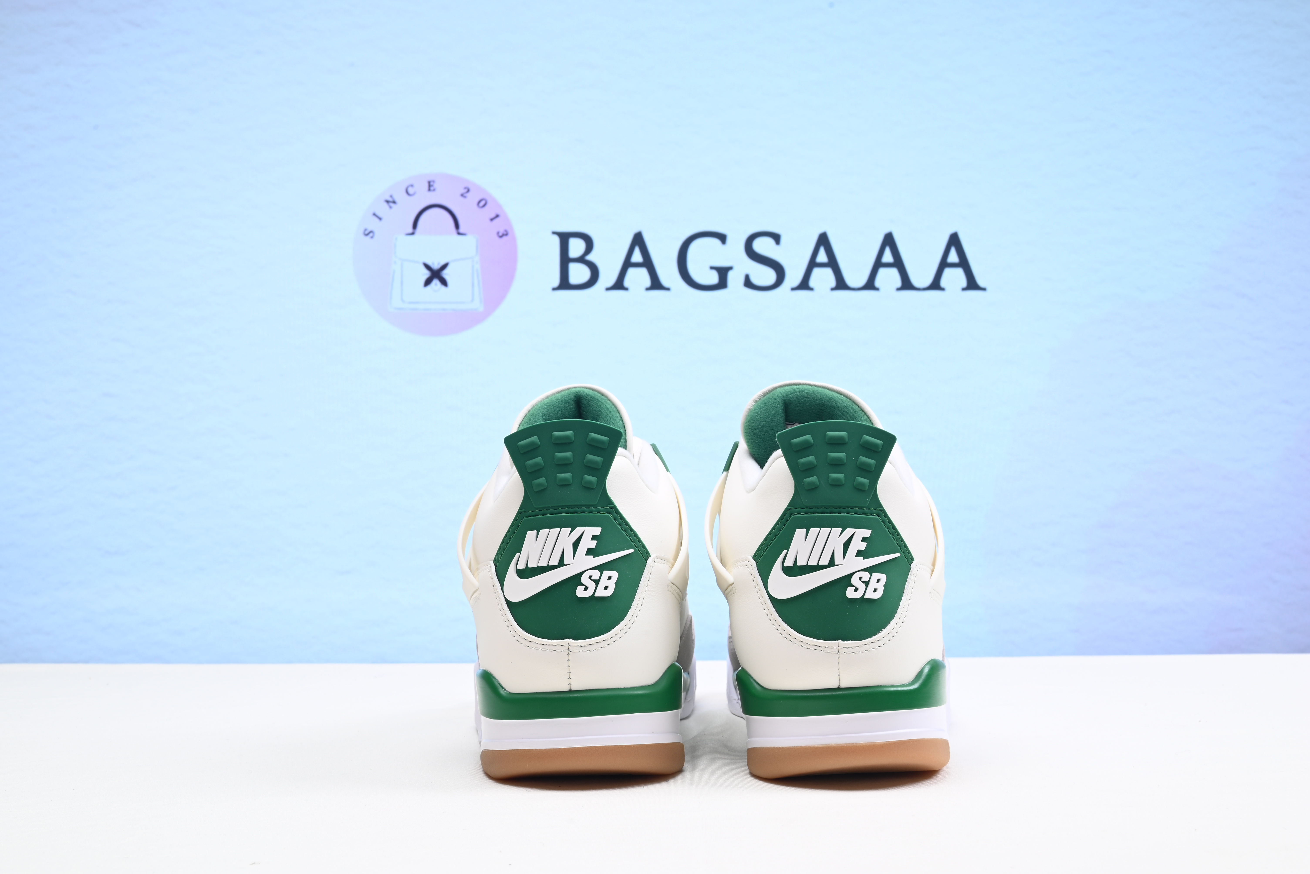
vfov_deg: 32.7
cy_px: 437
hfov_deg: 47.4
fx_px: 1492
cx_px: 655
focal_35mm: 41
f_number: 16
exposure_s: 1/2
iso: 100
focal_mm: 41
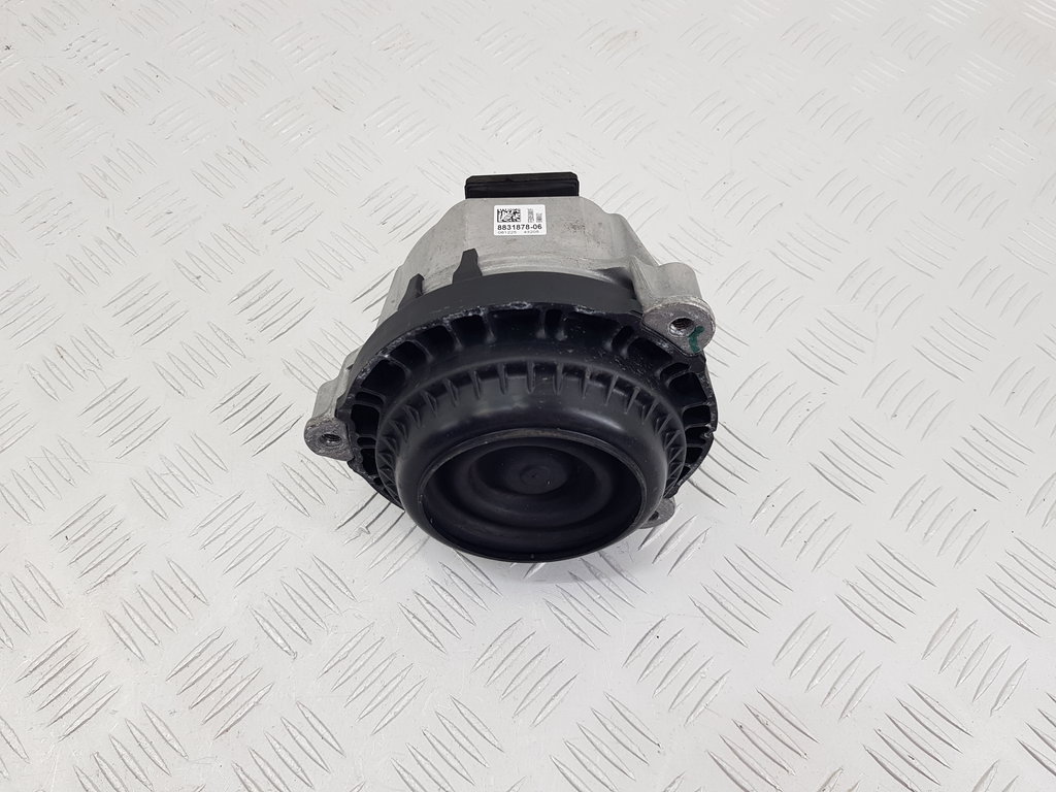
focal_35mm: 26
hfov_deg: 67.3
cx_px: 528
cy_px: 396
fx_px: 793
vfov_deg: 53.1
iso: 64
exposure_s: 1/100
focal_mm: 4.2
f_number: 1.7
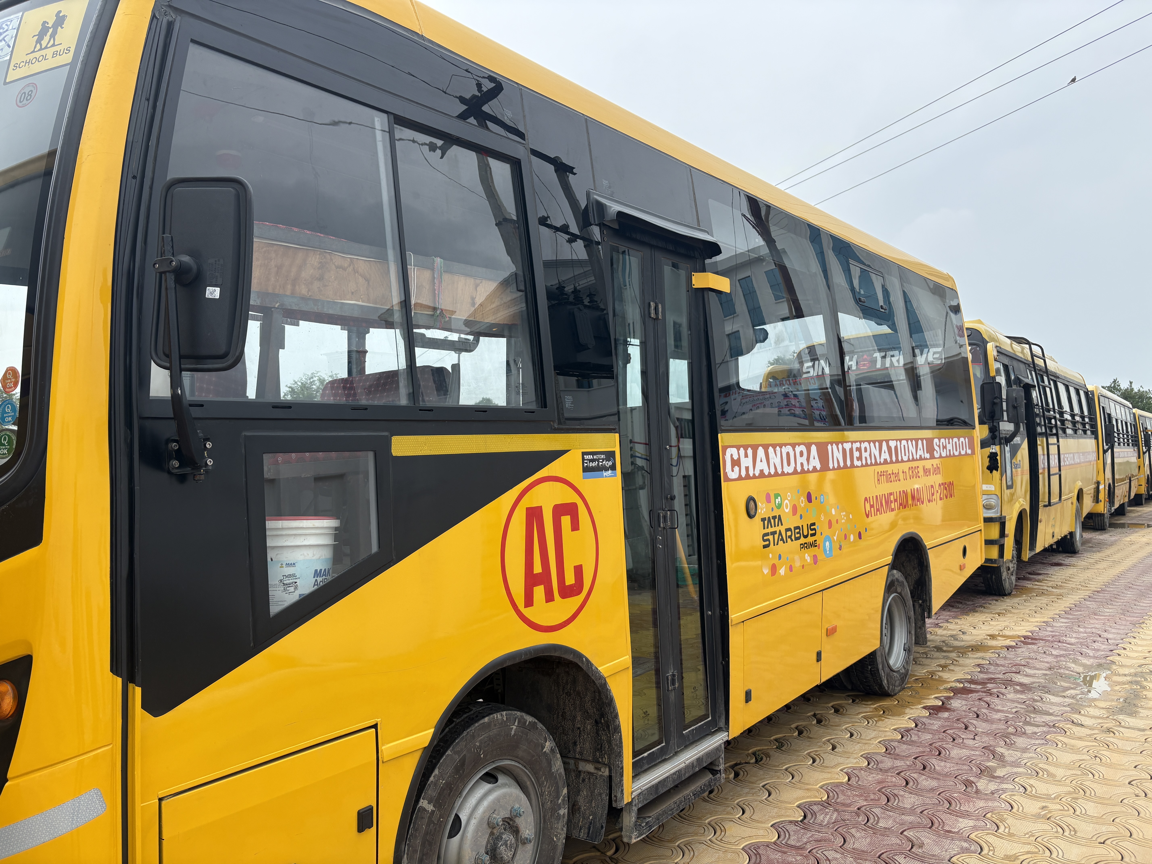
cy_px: 432
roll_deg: +0.3
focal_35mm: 26
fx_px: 865
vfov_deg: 53.1
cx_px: 576
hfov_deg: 67.3
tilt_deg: +2.0
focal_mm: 5.96
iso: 50
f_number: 1.6
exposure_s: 1/1550
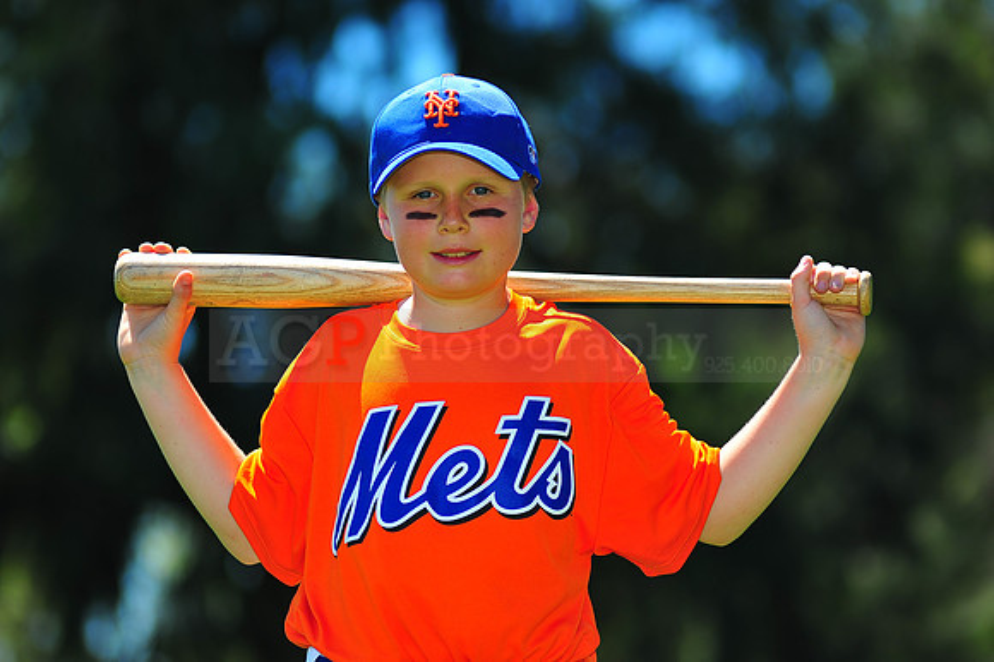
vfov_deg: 7.6
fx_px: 4967
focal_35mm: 180
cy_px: 331
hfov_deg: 11.4
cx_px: 497
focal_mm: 180
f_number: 4
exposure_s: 1/1000
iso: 200
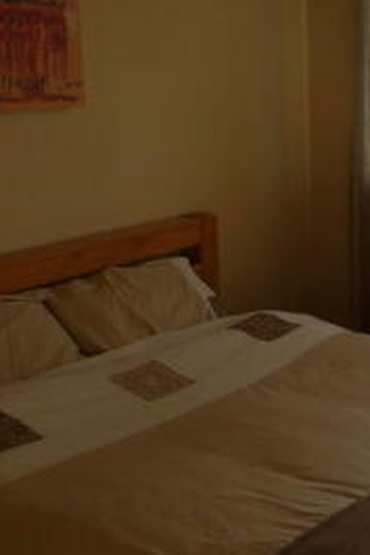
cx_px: 388
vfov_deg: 31.3
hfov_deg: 20.4
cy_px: 231
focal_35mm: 64
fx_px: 985
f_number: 3.3
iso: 100
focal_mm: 4.7
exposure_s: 1/160
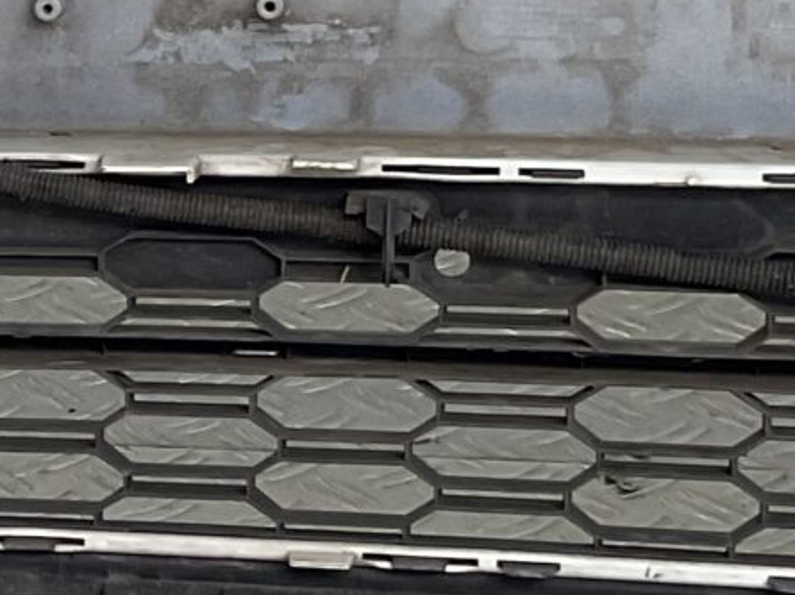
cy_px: 270
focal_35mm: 167
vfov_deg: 8.9
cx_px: -834
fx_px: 3832
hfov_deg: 10.8
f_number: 1.8
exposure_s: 1/238
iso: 16
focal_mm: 3
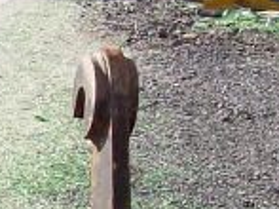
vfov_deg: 6.0
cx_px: -150
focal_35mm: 245
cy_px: 359
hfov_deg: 7.9
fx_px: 1973
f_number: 5.4
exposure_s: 1/433
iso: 80
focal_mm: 7.6
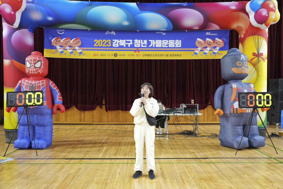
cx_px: 142
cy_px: 94
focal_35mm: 34
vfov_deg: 38.9
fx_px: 267
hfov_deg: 55.8
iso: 2500
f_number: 4
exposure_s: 1/160
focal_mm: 34
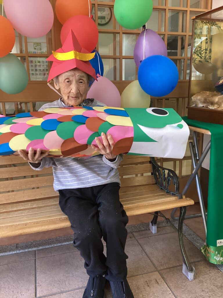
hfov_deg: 45.4
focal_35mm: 31
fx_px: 266
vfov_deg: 58.4
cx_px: 112
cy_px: 149
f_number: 2.4
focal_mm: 3.3
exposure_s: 1/50
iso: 80
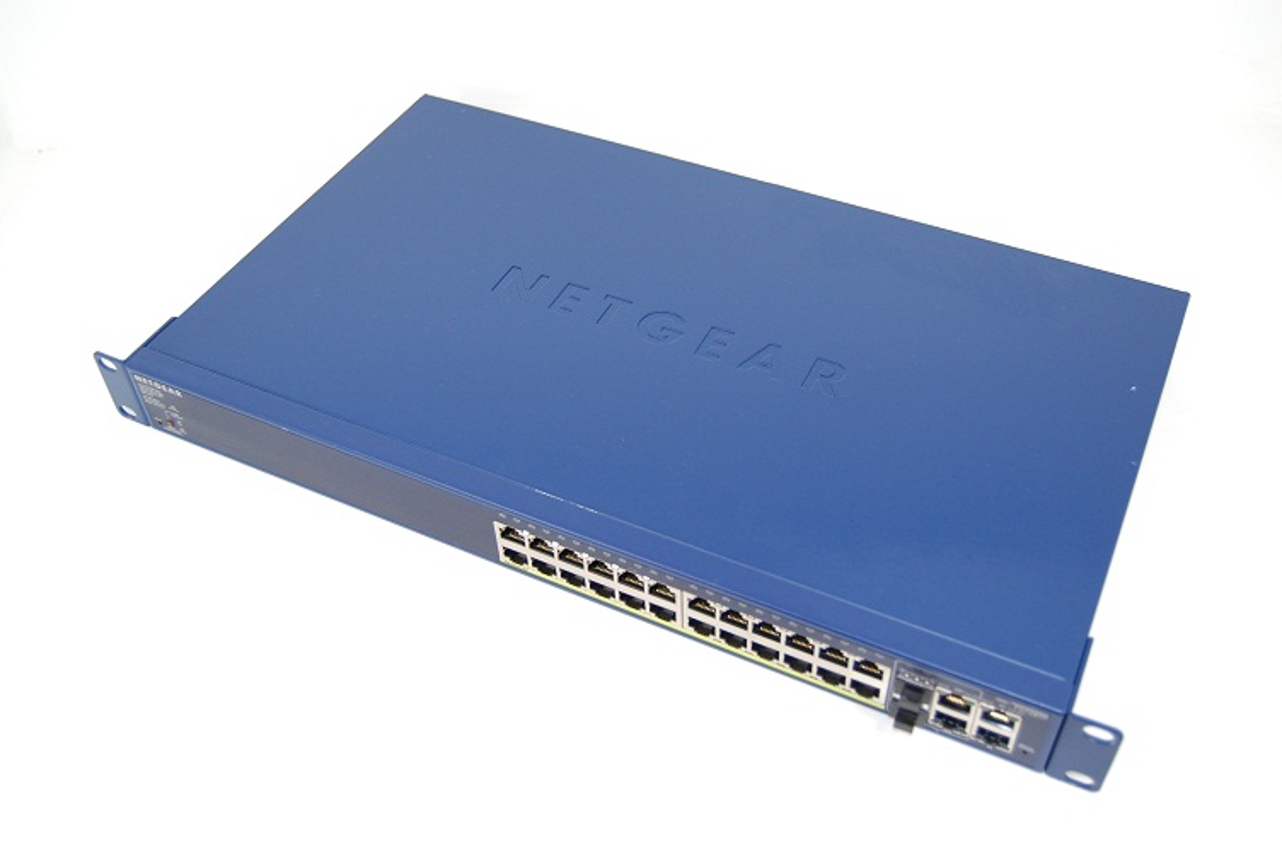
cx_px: 641
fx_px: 1281
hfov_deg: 53.2
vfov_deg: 36.8
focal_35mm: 36
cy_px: 426
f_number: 4
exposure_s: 1/320
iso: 400
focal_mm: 24
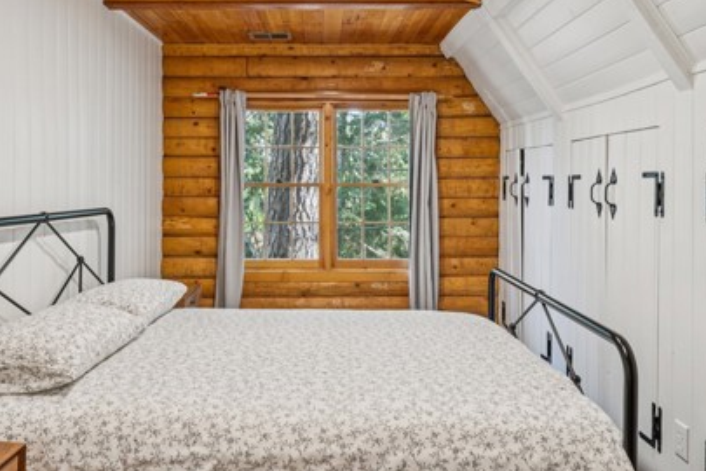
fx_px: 594
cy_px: 195
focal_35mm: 30
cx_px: 324
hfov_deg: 61.3
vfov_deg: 43.0
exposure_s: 1/1.25
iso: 100
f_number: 13
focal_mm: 19.2
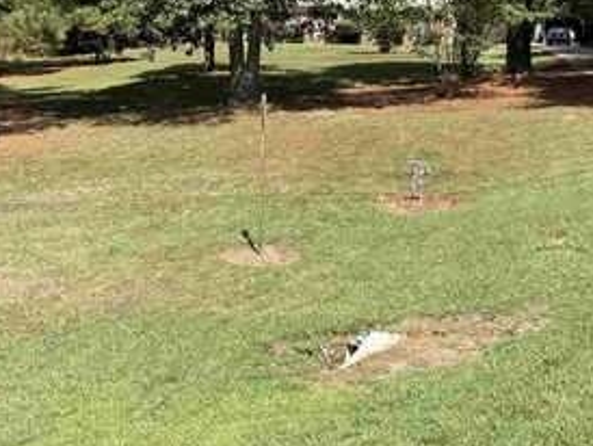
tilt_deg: -2.8
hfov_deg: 34.1
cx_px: 216
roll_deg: -1.1
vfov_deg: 25.4
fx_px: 960
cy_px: 54
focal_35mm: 56
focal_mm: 6.76
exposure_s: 1/2525
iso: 80
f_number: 1.78
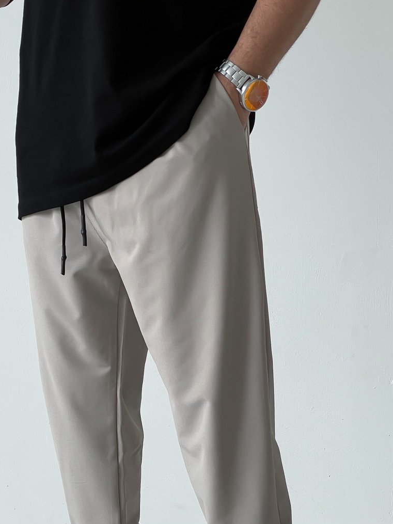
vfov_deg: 23.5
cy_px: 407
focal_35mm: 82
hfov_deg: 17.9
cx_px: 124
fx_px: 1242
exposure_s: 1/120
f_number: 2
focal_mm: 6
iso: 64
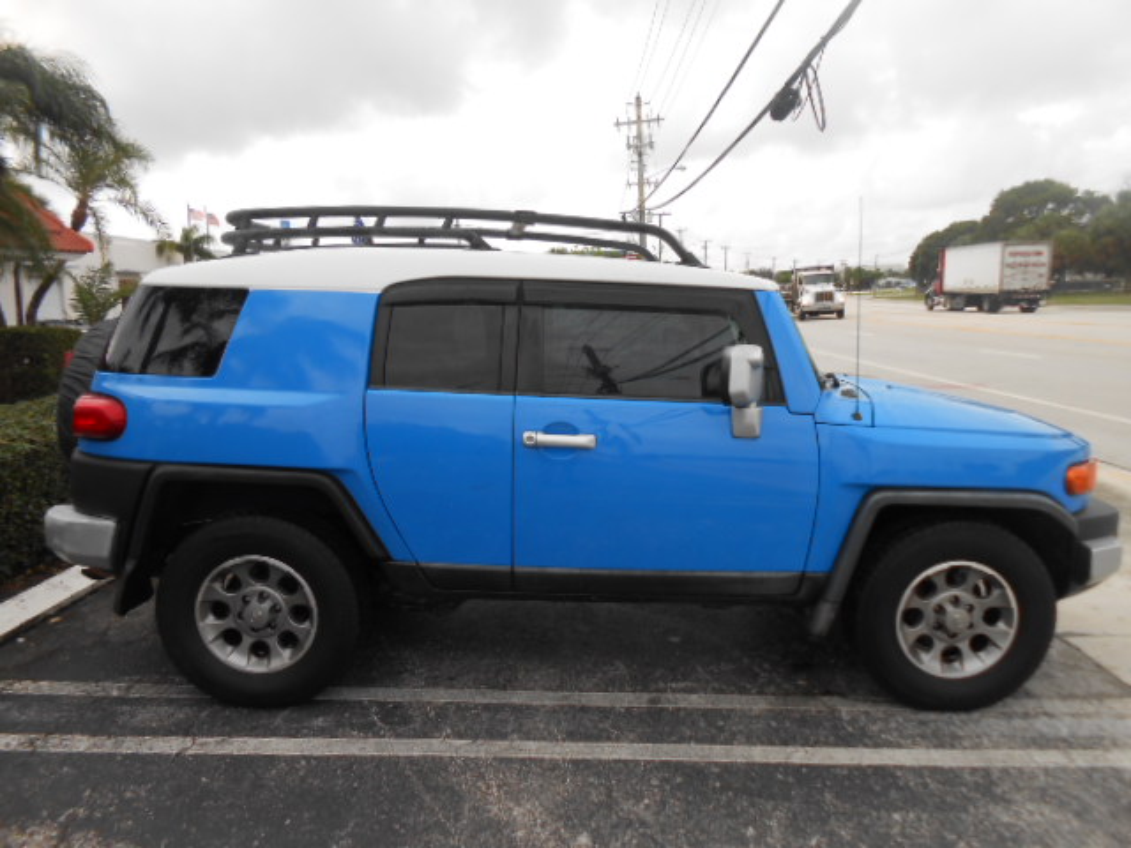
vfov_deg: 53.1
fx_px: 849
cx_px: 566
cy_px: 424
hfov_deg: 67.3
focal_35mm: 26
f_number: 3.5
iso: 80
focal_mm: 4.6
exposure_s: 1/320
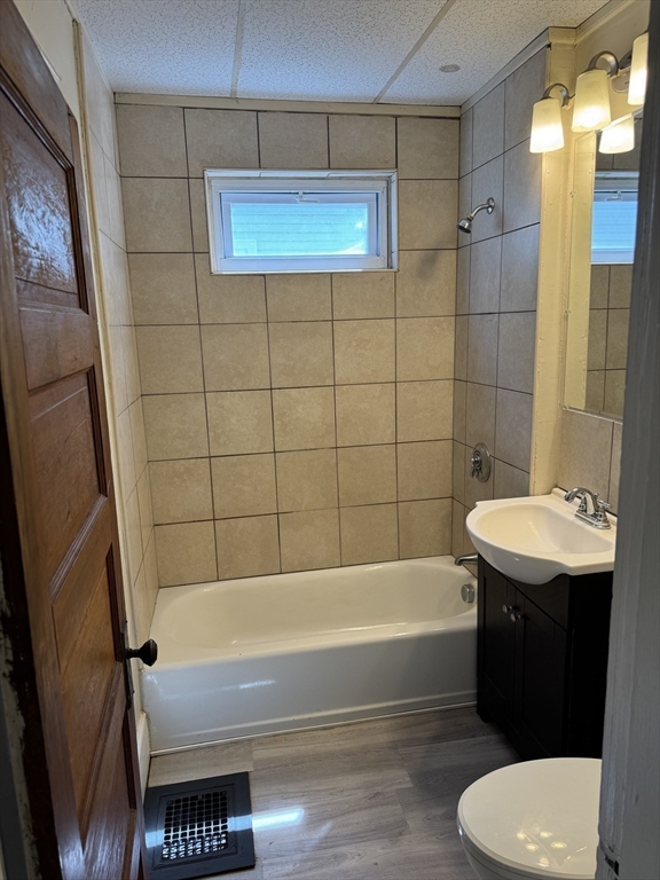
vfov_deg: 71.6
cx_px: 330
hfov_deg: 56.8
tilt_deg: -10.1
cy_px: 440
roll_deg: +2.0
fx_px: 610
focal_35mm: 24
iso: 80
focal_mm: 6.76
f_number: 1.78
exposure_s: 1/120
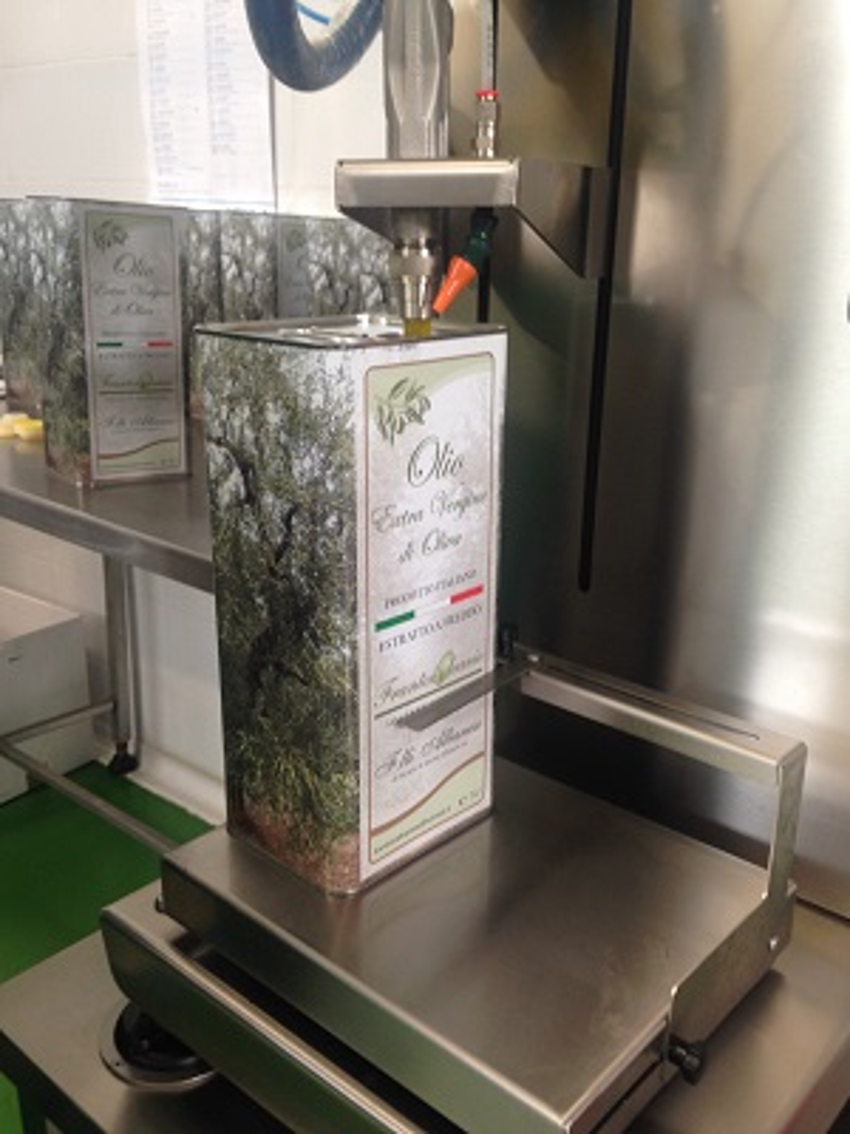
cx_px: 425
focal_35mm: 33
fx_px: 1080
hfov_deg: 42.9
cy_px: 567
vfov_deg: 55.4
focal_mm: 4.12
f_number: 2.4
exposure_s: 1/20
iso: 64
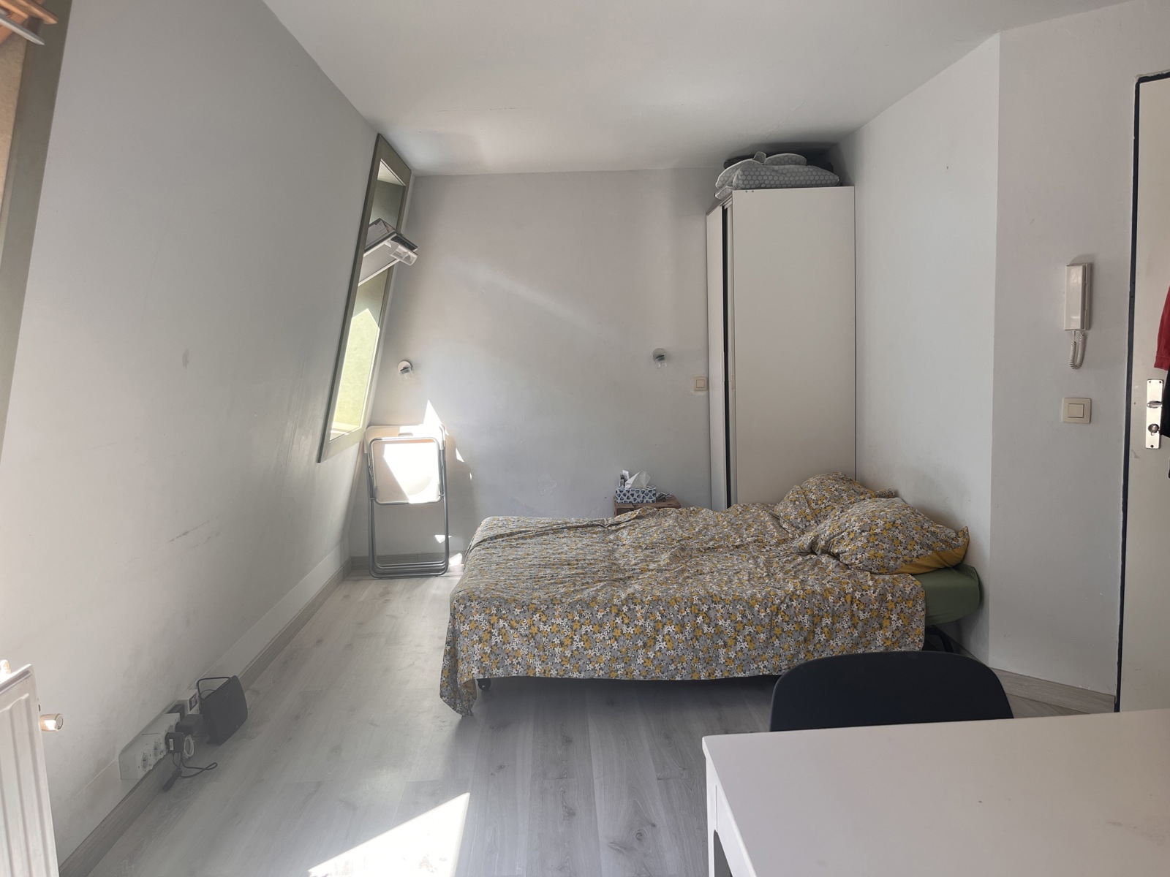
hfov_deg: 67.3
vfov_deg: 53.1
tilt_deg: -7.1
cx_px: 585
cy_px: 438
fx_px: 879
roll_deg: +2.4
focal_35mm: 26
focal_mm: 5.1
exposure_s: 1/224
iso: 40
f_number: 1.6
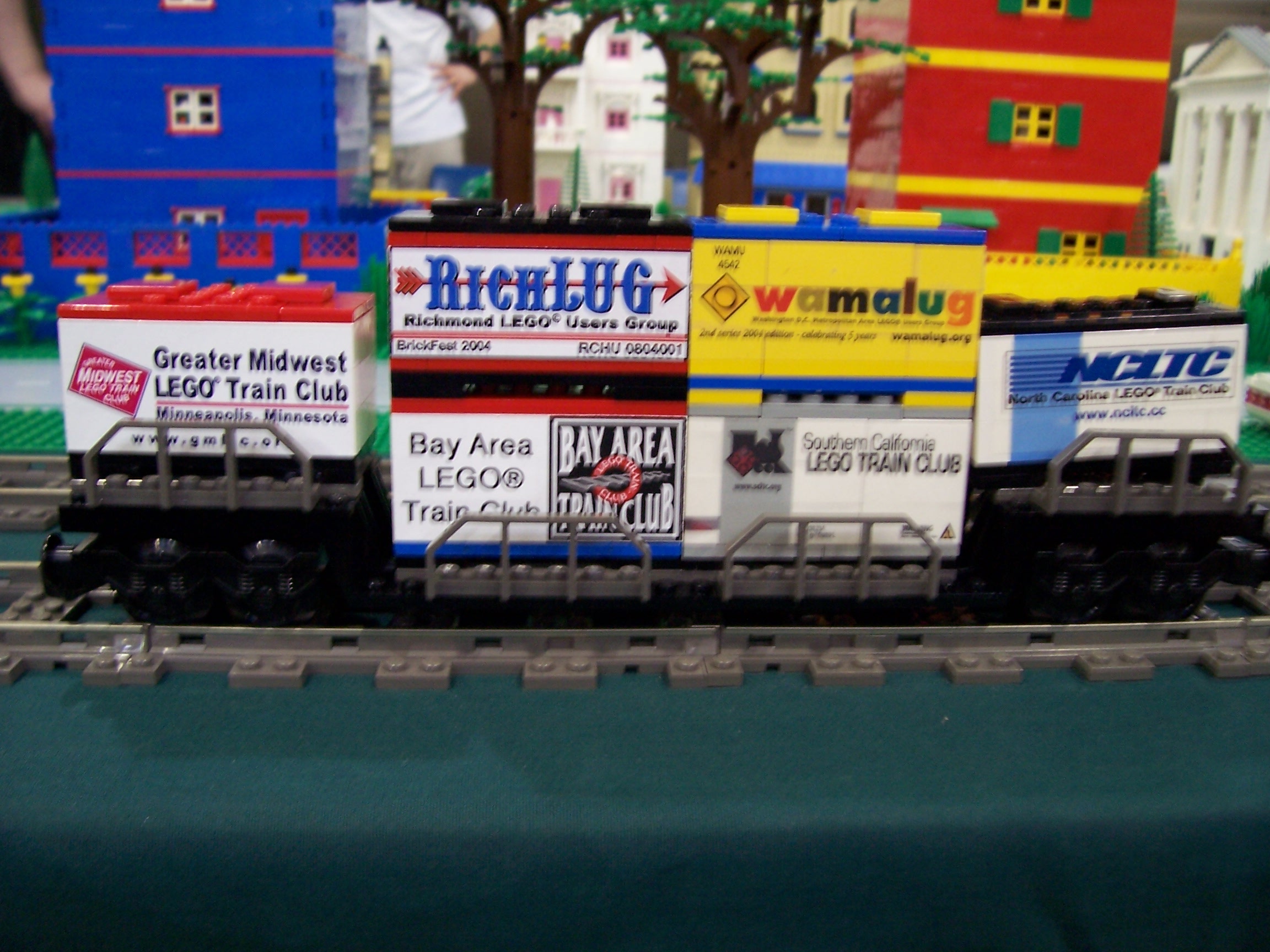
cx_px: 635
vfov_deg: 41.8
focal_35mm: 34
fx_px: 1247
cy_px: 476
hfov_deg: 54.0
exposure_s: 1/8
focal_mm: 5.6
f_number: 2.7
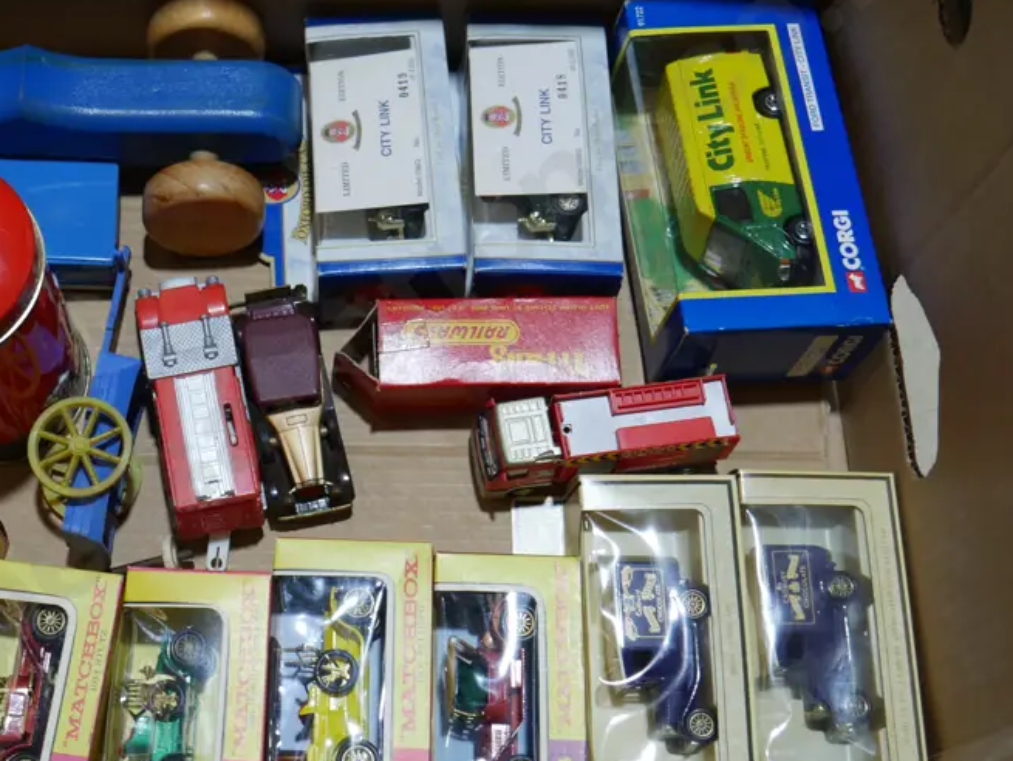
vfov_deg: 29.1
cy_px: 377
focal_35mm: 50
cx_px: 312
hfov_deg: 37.6
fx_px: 1464
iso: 200
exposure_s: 1/100
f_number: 4
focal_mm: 16
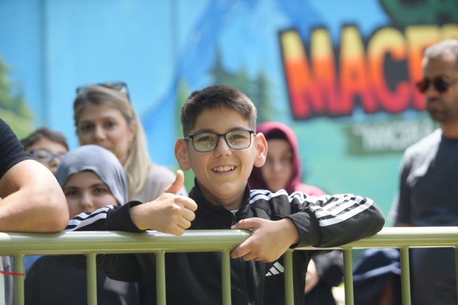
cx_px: 229
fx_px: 1399
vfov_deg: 12.5
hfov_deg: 18.6
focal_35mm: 110
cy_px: 152
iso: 100
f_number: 4
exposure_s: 1/160
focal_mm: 110
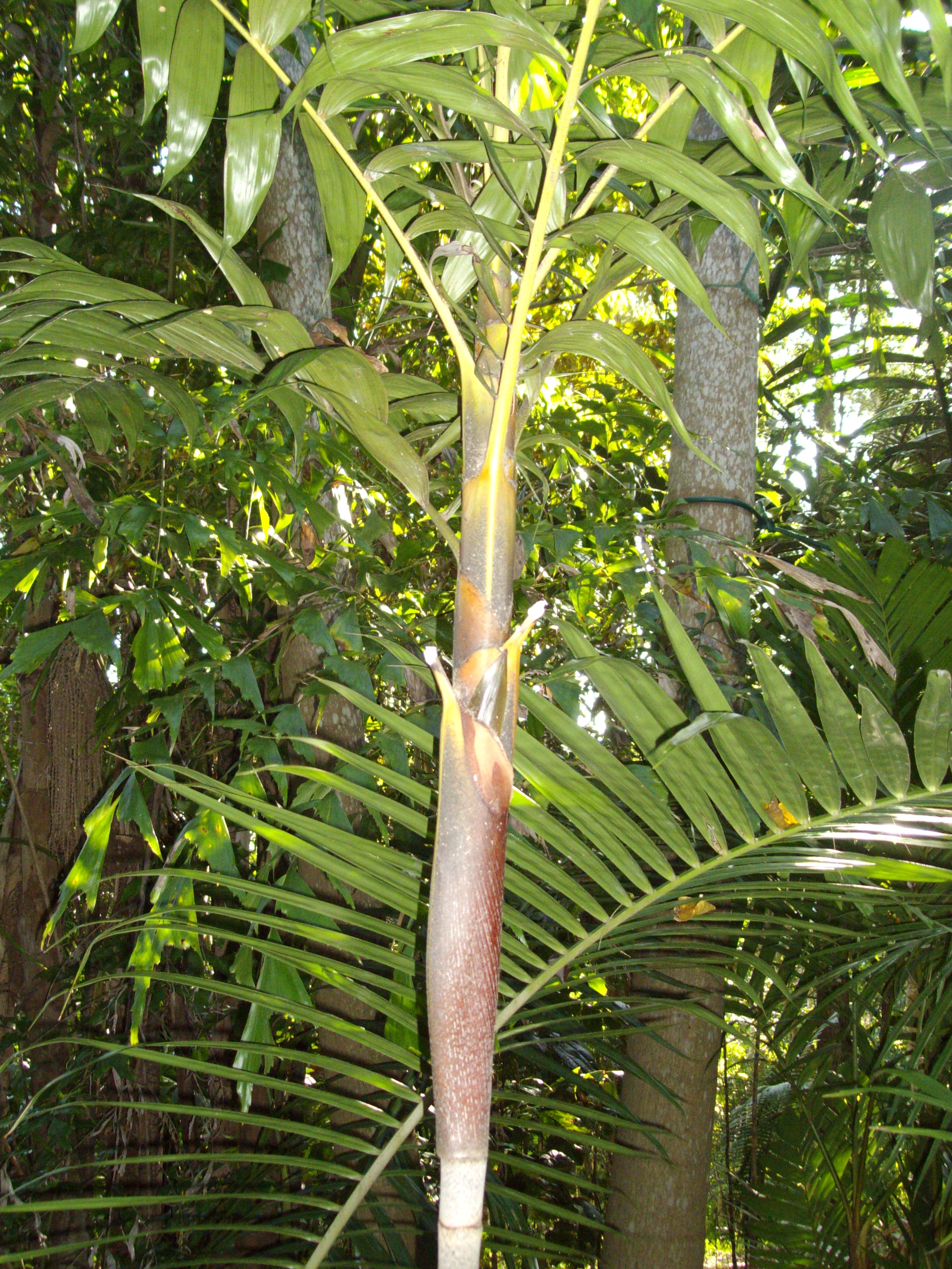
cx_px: 467
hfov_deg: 36.8
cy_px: 643
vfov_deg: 47.9
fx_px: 1430
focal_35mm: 39
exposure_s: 1/50
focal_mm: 6
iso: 238
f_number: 2.7
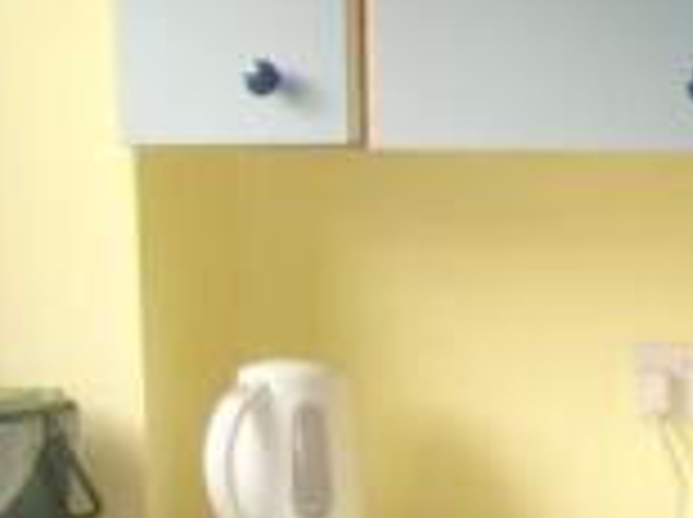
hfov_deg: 12.4
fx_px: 2958
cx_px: 1190
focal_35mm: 148
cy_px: 462
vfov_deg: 10.0
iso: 200
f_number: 3.5
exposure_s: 1/45
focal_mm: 6.6
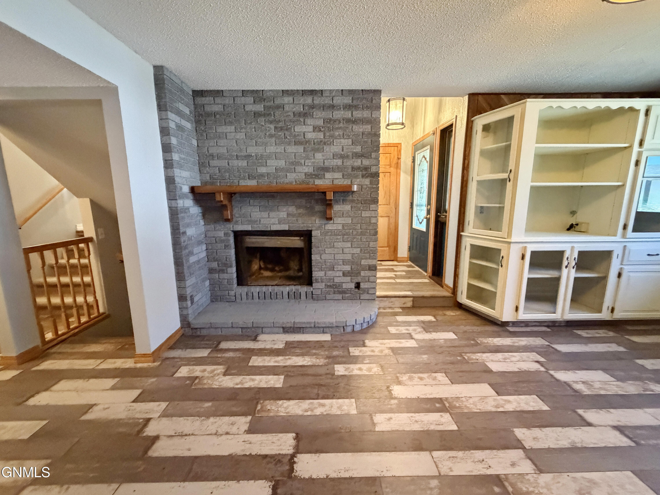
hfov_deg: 102.1
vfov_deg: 85.7
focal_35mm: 14
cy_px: 248
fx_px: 267
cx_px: 330
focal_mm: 2.22
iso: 1250
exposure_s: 1/60
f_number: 2.2
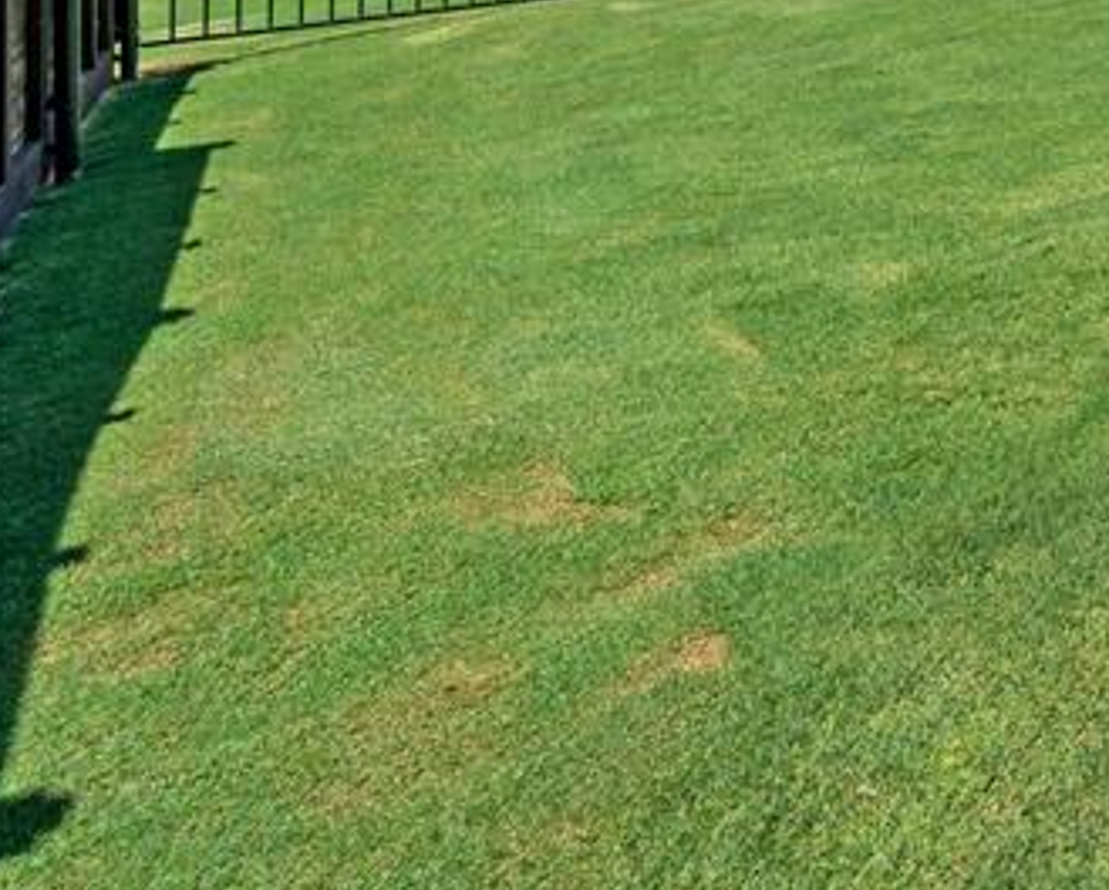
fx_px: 1150
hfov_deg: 28.6
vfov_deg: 34.7
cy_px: -152
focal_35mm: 35
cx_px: 1706
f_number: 11
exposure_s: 1/100
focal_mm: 12
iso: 200
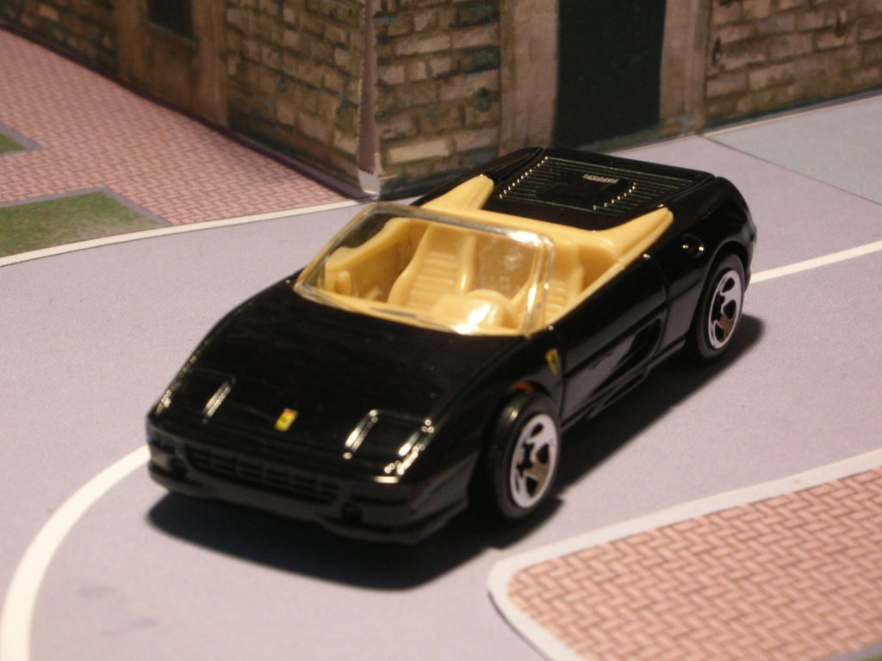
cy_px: 330
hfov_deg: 18.7
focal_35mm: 105
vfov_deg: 14.1
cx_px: 441
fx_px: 2675
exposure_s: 1/4.1
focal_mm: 17.4
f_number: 5.4
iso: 100
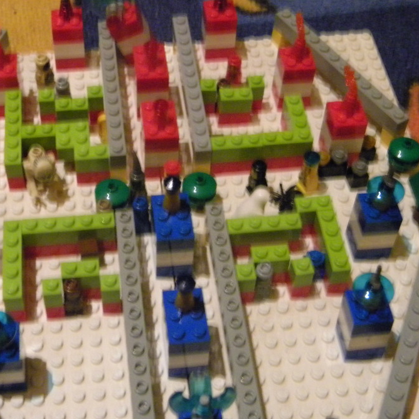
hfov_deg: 30.5
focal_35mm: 56
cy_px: 209
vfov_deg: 30.6
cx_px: 165
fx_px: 767
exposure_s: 1/1.8
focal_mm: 8.6
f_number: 3.9
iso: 800
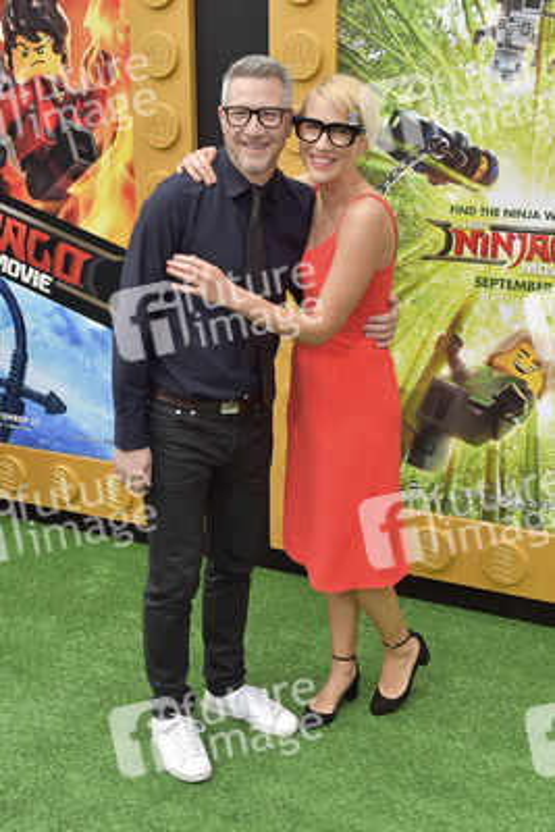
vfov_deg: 50.7
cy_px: 416
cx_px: 278
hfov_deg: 35.1
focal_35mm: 38
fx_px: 878
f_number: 6.3
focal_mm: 38
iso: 400
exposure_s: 1/320
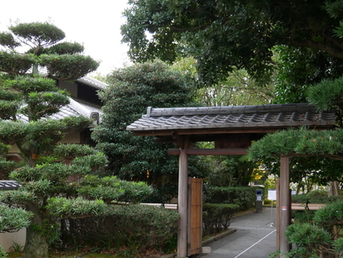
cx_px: 147
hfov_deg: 38.1
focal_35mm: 50
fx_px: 496
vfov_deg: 29.1
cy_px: 147
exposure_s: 1/60
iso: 1000
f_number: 3.8
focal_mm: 17
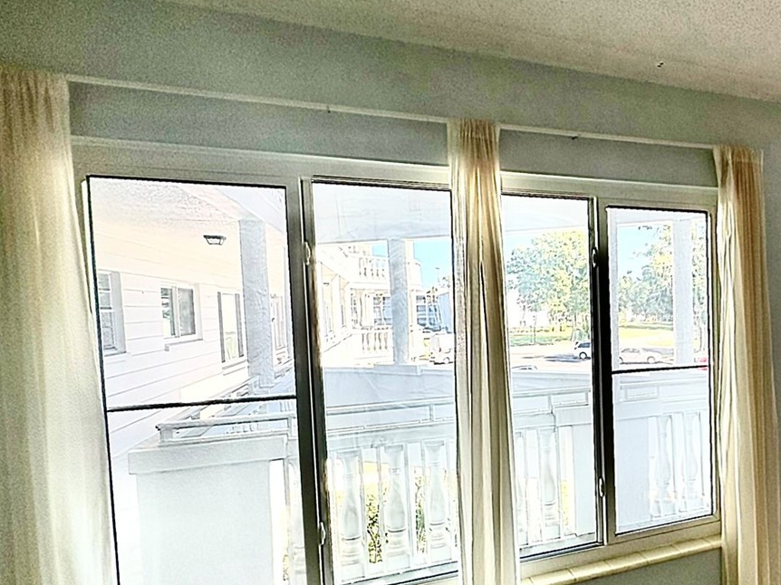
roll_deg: +2.0
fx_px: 586
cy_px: 338
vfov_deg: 52.8
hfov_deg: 59.5
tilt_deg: -3.2
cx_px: 671
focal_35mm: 26
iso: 64
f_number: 2.2
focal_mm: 2.22
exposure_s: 1/191
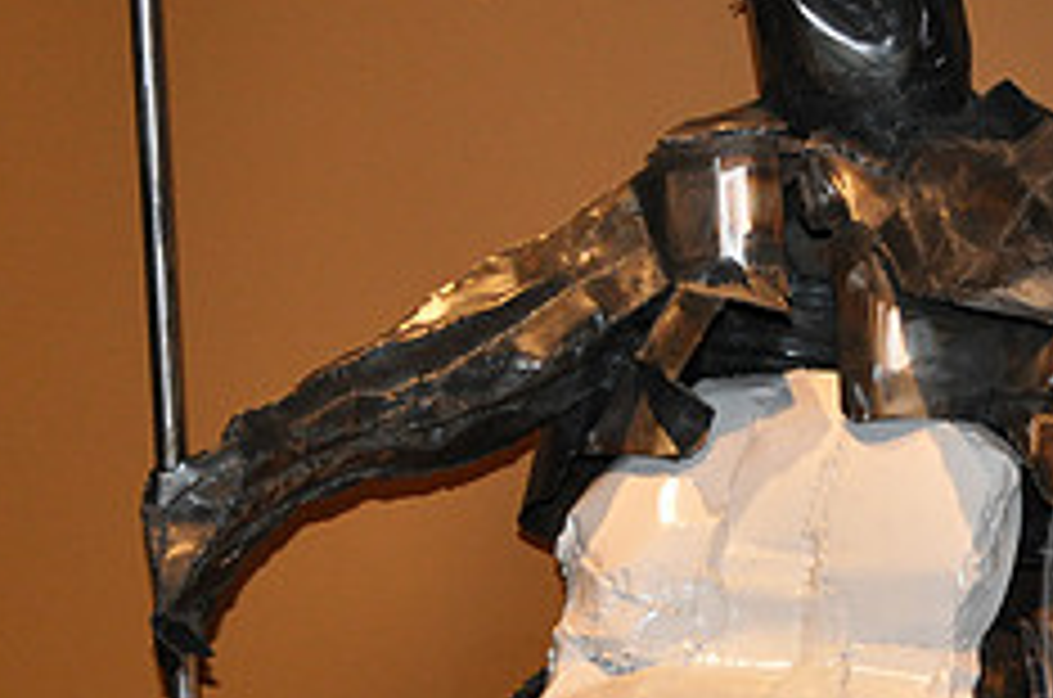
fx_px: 3036
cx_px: 693
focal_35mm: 104
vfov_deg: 13.1
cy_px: 236
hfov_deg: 19.6
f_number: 4
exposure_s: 1/60
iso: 800
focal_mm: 28
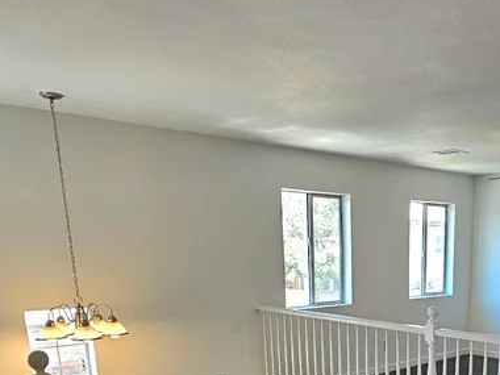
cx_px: 378
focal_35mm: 35
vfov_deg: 36.2
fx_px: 506
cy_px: 383
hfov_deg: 50.4
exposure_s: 1/120
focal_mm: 2.2
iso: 80
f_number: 2.2
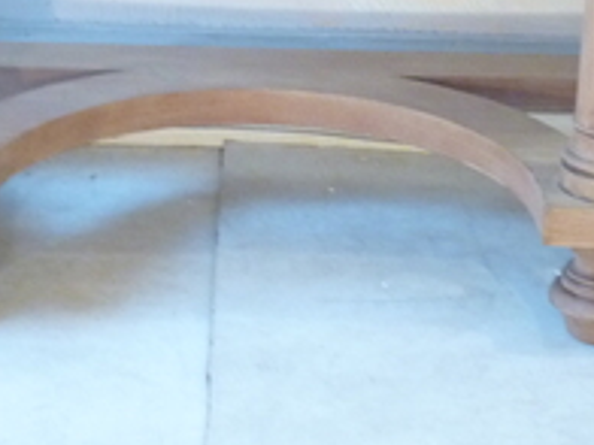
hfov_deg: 10.2
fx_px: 3312
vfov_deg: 7.6
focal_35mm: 193
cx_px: 197
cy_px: -166
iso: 400
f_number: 4
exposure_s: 1/8
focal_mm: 10.3
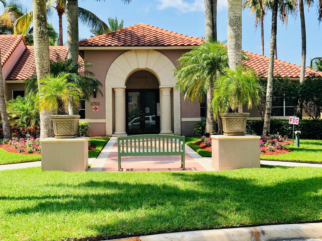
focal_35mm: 52
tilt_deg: -1.7
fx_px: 484
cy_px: 120
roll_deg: +3.1
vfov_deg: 28.0
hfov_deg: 36.8
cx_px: 161
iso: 16
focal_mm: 6
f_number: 2.4
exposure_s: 1/458
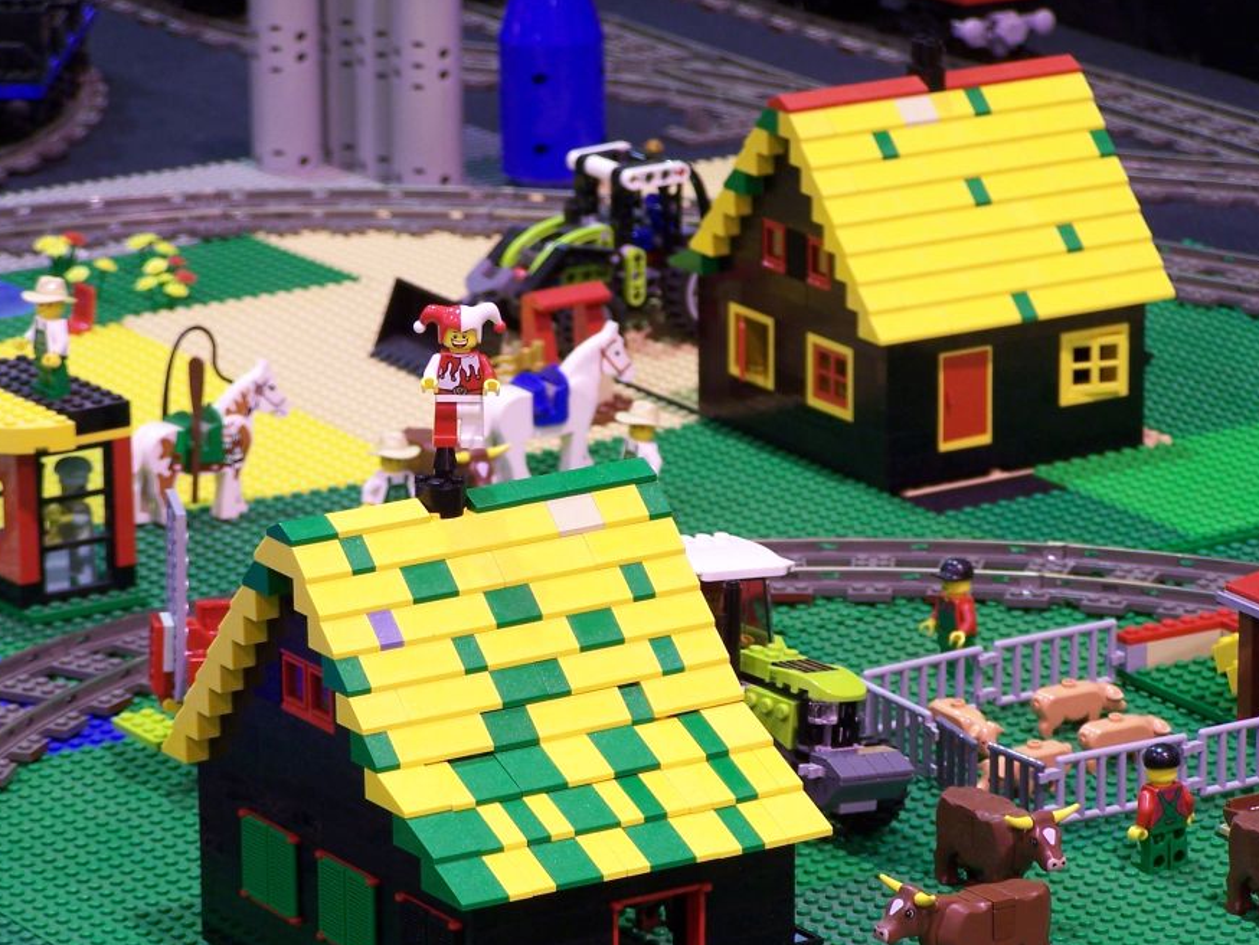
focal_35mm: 198
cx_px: 601
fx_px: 7203
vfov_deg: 7.5
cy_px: 545
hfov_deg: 10.0
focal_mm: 28
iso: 80
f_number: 3.2
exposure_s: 1/3
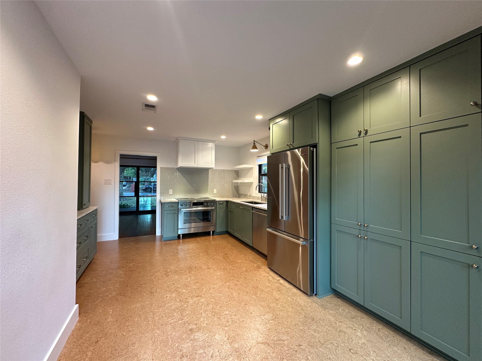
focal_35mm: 14
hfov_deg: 102.1
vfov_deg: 85.7
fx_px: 195
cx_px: 241
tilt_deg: +0.8
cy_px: 180
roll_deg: -0.5
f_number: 2.2
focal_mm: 2.22
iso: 320
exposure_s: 1/120
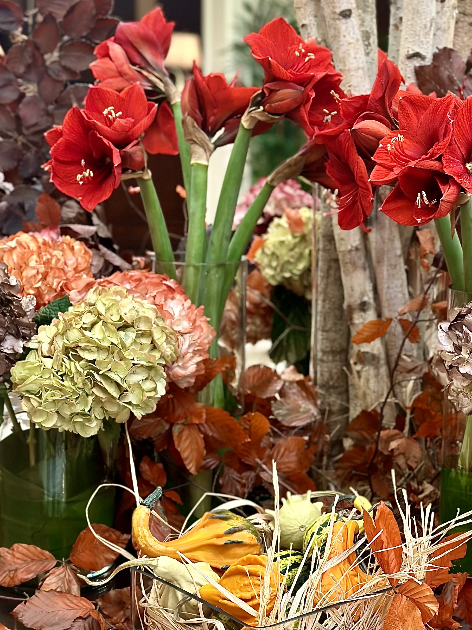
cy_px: 316
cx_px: 381
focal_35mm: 80
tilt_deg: -9.9
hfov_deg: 18.3
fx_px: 1455
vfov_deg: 24.4
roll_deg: -1.7
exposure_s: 1/60
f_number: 1.78
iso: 200
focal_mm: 6.86
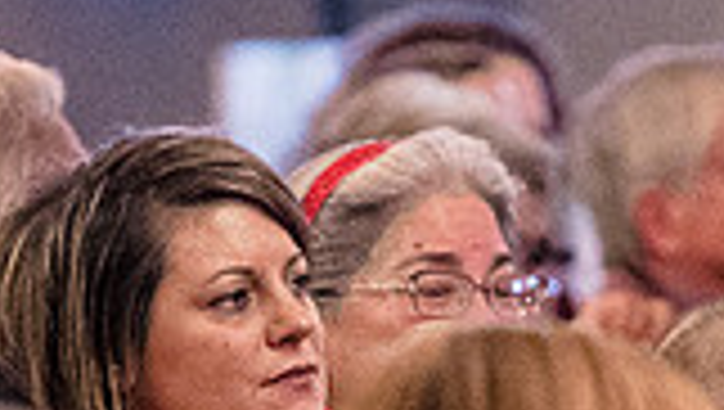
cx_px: 351
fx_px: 21757
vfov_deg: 1.1
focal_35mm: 1132
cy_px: 714
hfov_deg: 1.9
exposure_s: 1/100
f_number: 4
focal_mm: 200
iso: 6400
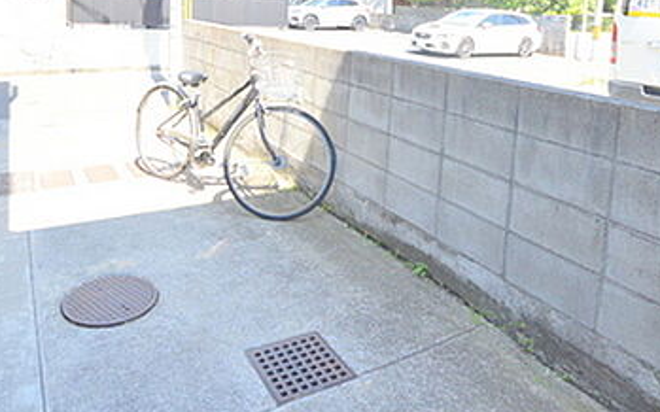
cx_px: 291
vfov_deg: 41.1
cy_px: 43
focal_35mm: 28
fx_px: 504
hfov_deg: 66.3
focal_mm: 10
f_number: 8
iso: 800
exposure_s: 1/250
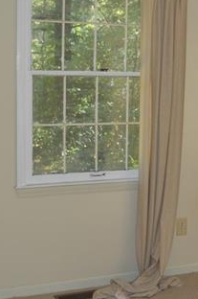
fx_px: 581
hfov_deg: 19.0
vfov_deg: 28.7
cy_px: 117
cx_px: 179
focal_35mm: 70
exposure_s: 1/60
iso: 400
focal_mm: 19
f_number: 3.5
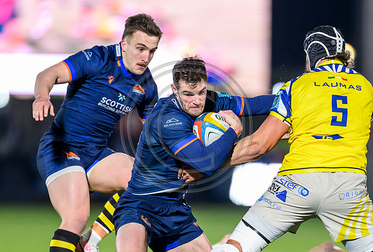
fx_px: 8157
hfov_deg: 2.6
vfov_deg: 1.8
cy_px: 245
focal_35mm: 784
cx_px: 261
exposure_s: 1/1250
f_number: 3.2
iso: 6400
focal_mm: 400
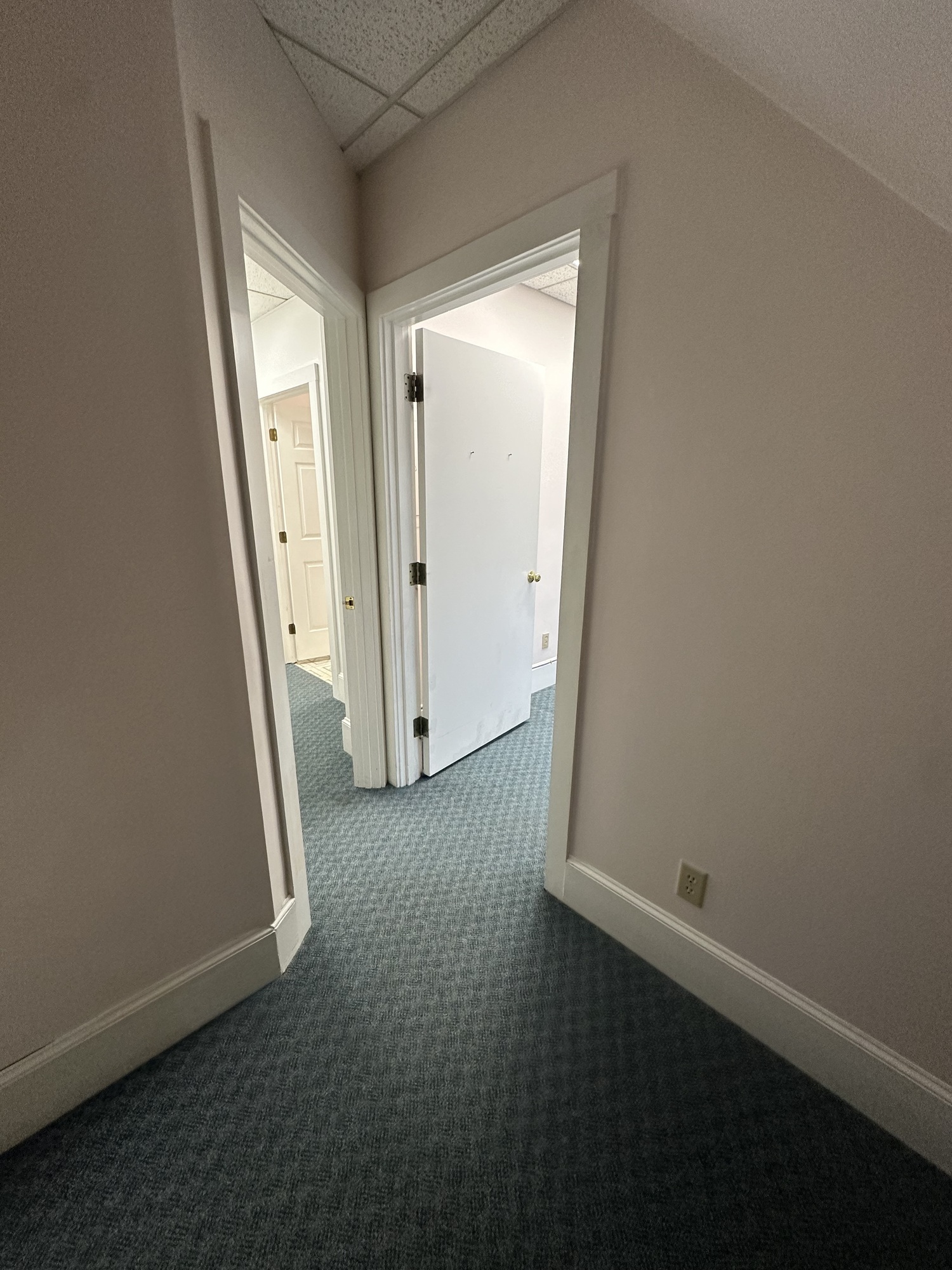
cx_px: 476
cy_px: 635
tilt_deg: -15.3
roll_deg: -1.5
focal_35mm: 14
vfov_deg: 102.1
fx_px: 513
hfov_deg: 85.7
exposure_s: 1/120
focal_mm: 2.22
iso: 250
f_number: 2.2
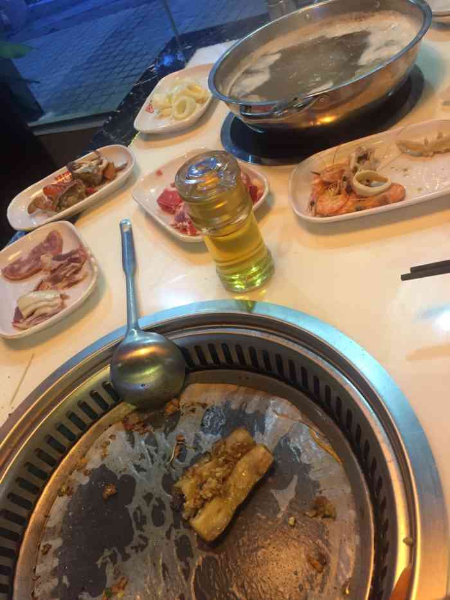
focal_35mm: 29
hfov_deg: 48.2
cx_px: 225
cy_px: 300
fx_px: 503
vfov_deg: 61.7
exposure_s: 1/33
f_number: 2.2
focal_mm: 4.15
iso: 200
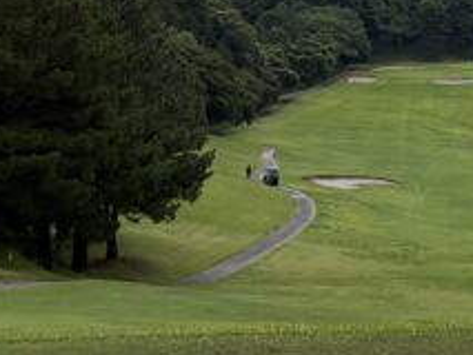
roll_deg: +0.4
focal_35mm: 125
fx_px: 1709
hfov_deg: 15.6
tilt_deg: +2.5
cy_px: -84
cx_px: 426
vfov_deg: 11.6
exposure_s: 1/10101
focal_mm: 5.96
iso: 50
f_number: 1.6
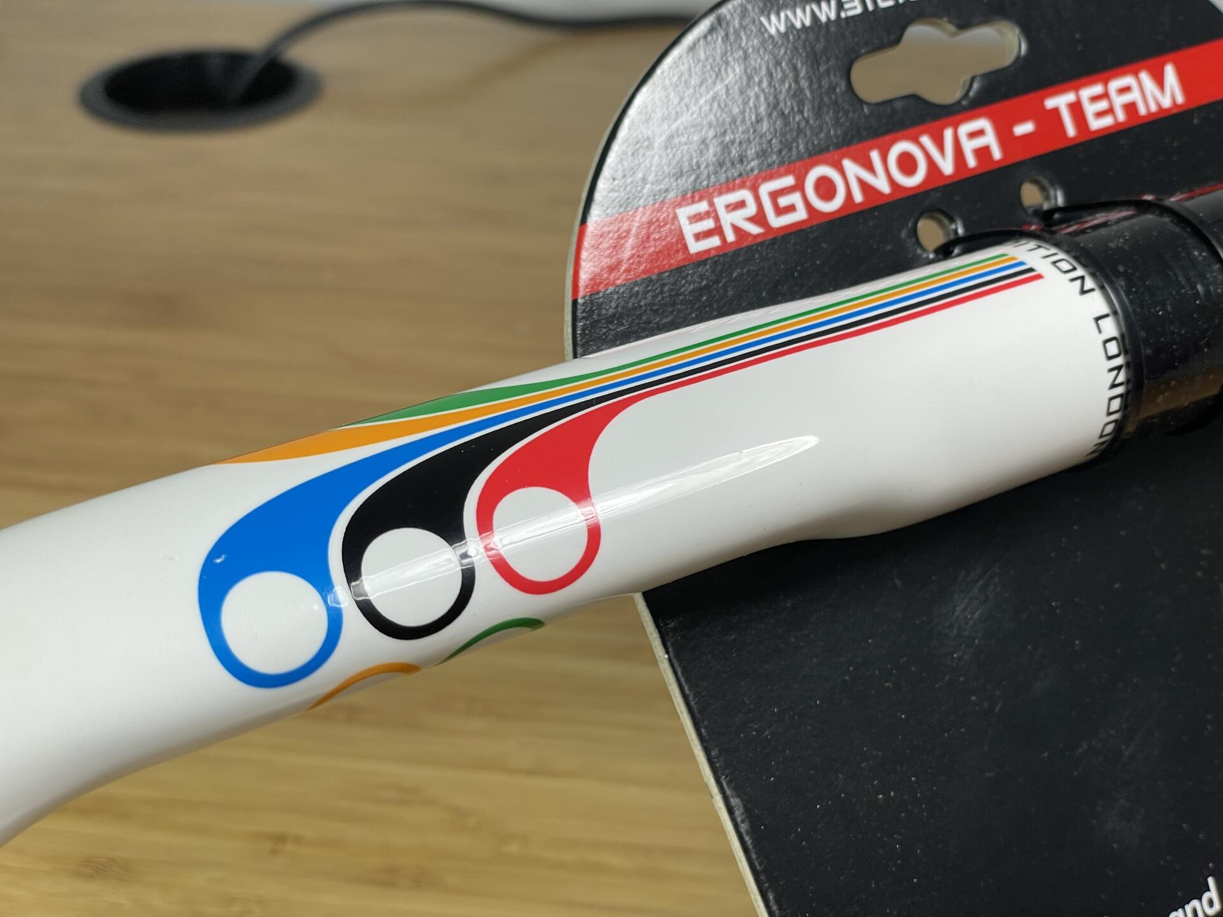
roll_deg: -1.2
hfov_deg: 36.8
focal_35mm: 52
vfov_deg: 28.0
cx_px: 612
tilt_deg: -31.5
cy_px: 458
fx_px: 1837
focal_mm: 6
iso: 32
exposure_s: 1/120
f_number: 2
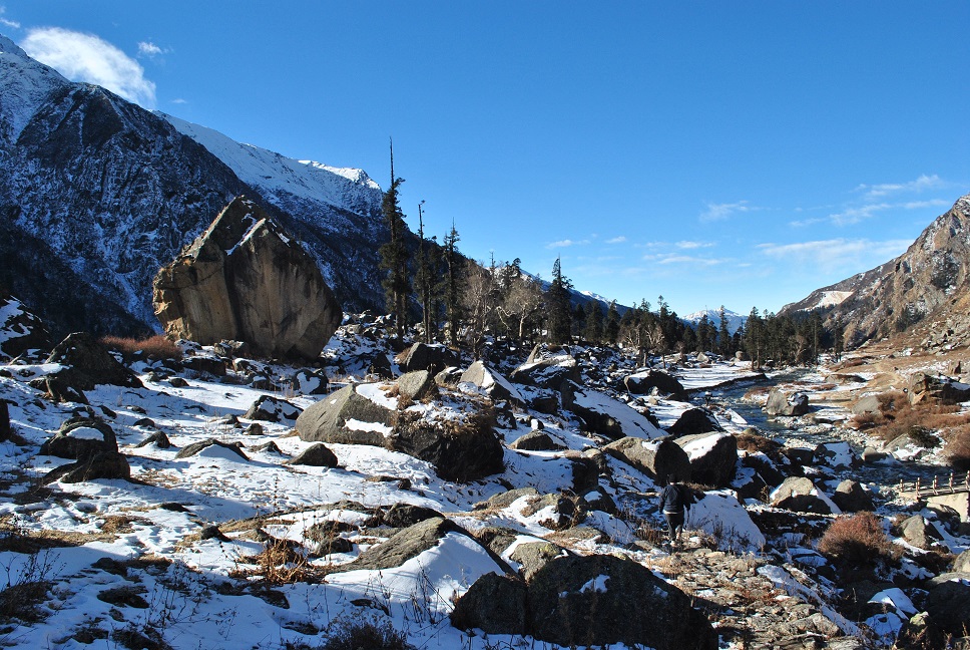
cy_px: 325
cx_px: 485
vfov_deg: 43.7
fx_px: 809
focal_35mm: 30
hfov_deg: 61.9
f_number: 11
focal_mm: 20
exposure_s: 1/250
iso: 200
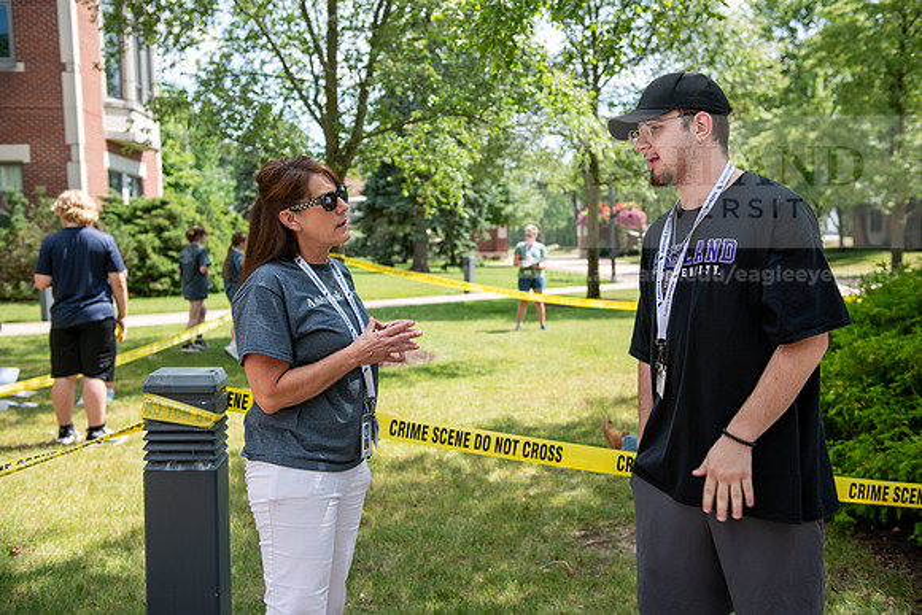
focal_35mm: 42
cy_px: 308
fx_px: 1076
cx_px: 461
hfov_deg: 46.4
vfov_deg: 31.9
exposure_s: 1/400
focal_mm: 42
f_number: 3.5
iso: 125
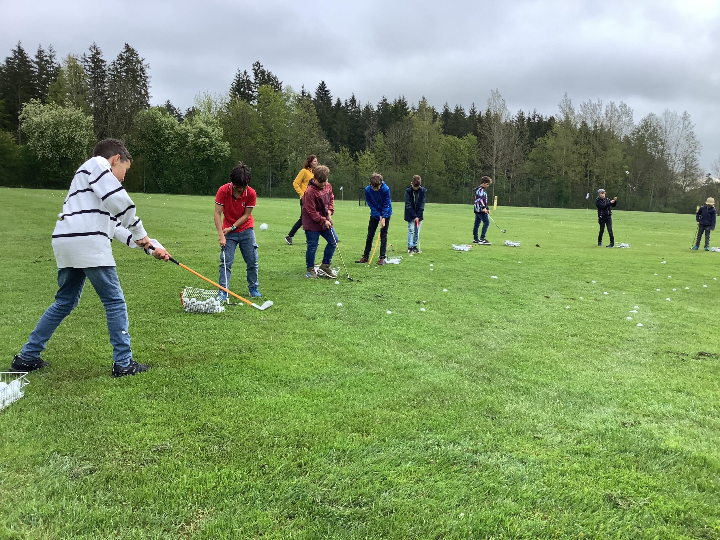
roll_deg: -0.9
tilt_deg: -9.6
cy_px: 270
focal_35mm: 31
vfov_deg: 45.4
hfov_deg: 58.4
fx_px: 645
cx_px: 360
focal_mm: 3.3
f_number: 2.4
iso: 25
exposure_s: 1/433
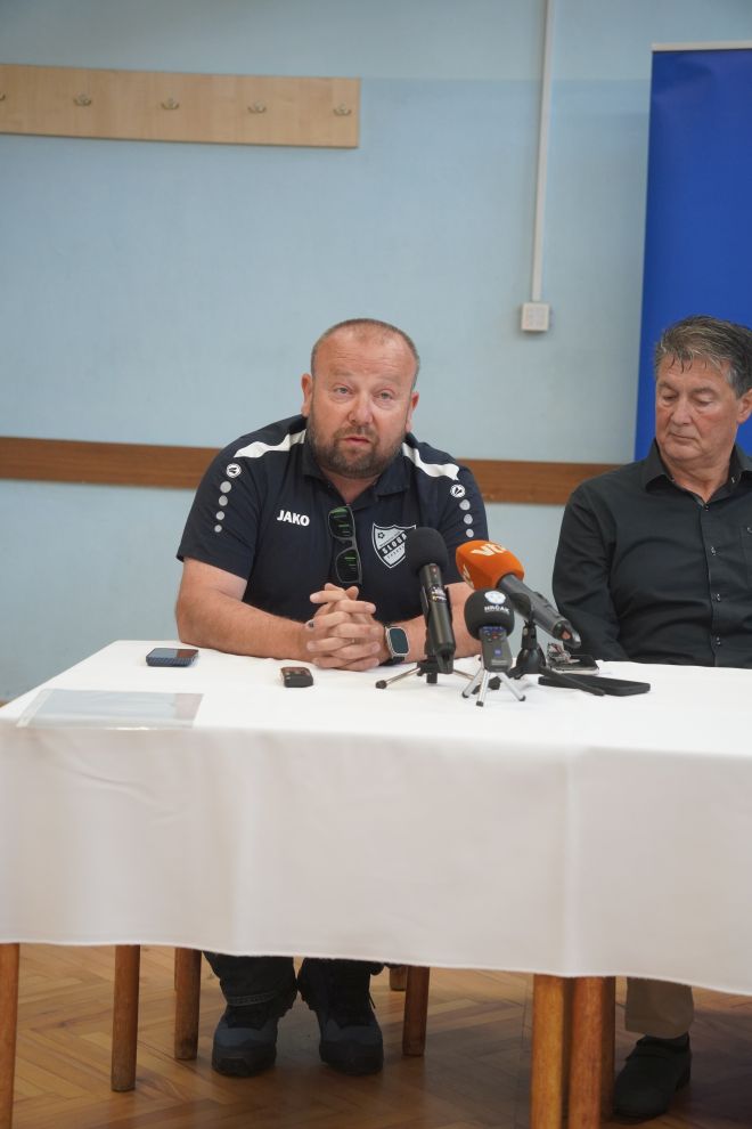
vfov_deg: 27.0
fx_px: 2350
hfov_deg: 18.2
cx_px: 376
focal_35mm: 75
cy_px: 564
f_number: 3.2
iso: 1000
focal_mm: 50
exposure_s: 1/200
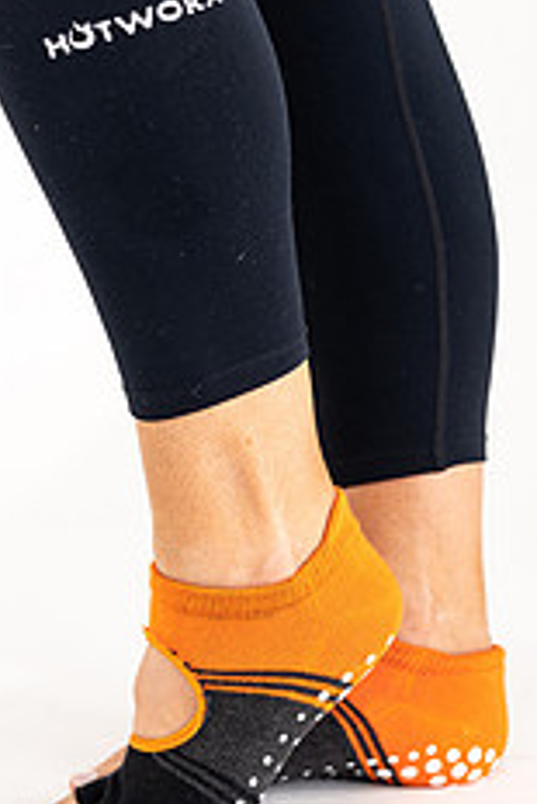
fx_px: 2167
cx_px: 229
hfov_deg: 14.1
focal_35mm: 97
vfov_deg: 21.0
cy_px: 319
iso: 200
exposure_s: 1/125
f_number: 4.5
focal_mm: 50
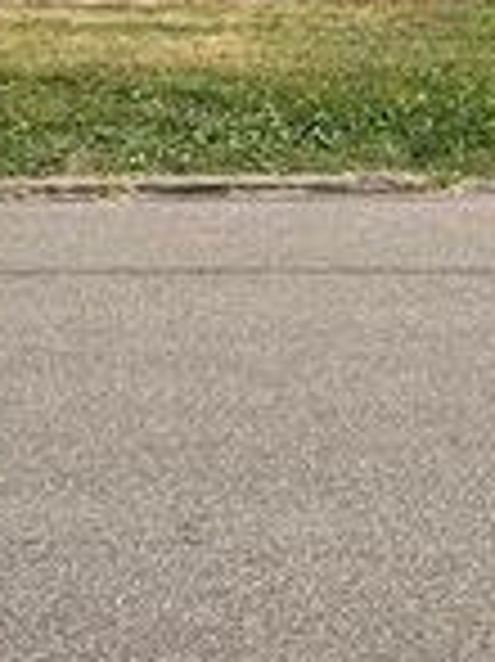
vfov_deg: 16.4
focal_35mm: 109
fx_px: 2081
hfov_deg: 13.1
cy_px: -340
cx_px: 626
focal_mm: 6.76
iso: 80
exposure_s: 1/5319
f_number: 1.78
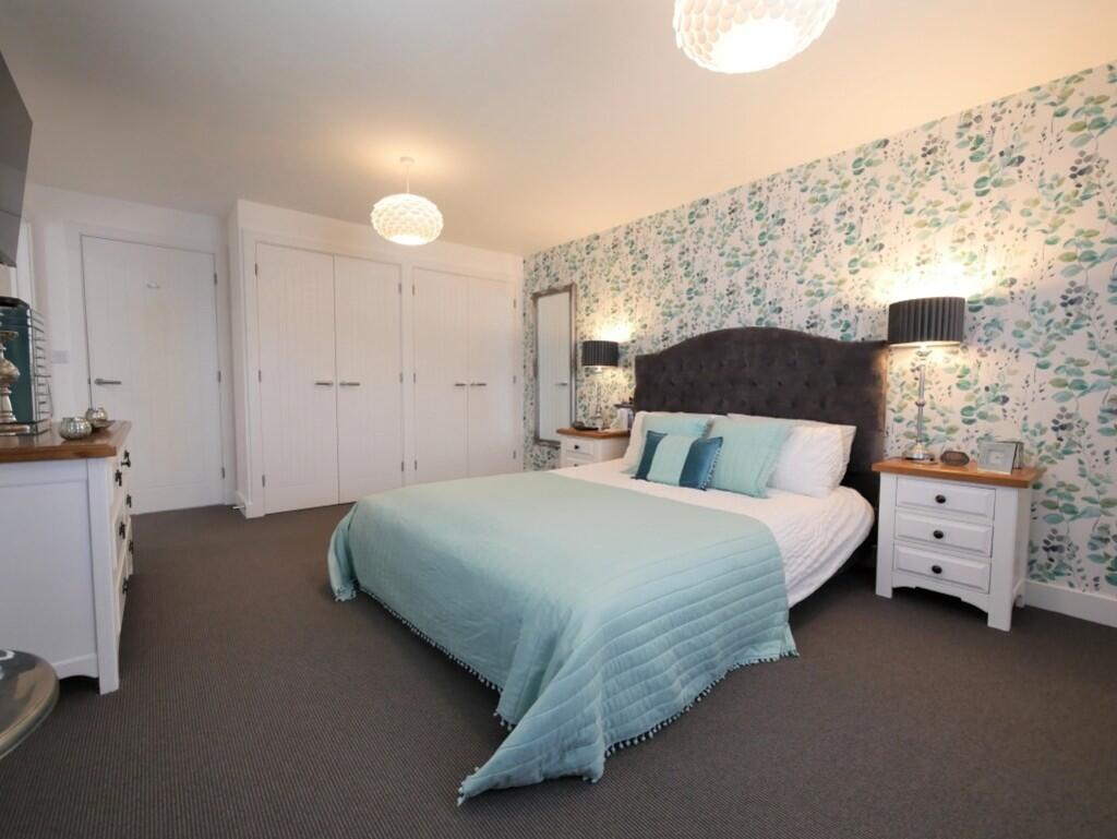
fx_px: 452
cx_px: 558
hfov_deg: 102.0
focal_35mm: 14
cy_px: 420
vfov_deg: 85.7
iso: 640
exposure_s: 1/60
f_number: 4
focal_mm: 7
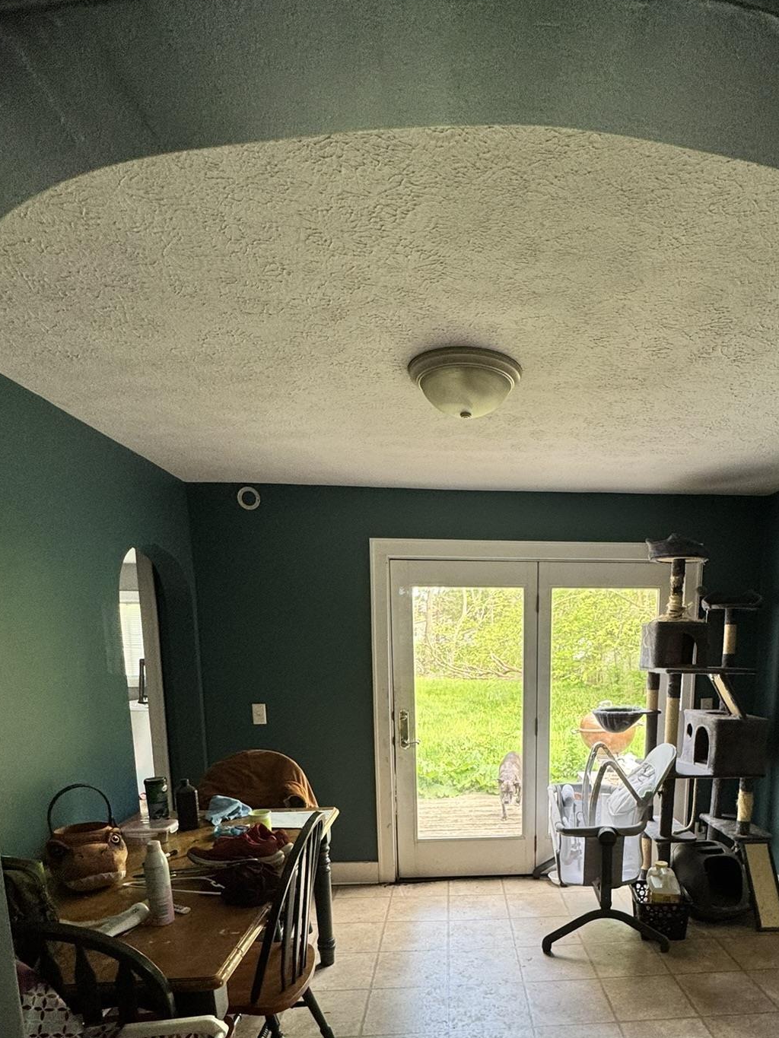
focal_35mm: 21
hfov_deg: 62.2
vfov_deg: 74.4
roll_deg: -0.3
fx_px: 630
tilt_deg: -8.4
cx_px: 504
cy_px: 755
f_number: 2.2
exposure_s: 1/99
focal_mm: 2.22
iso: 125
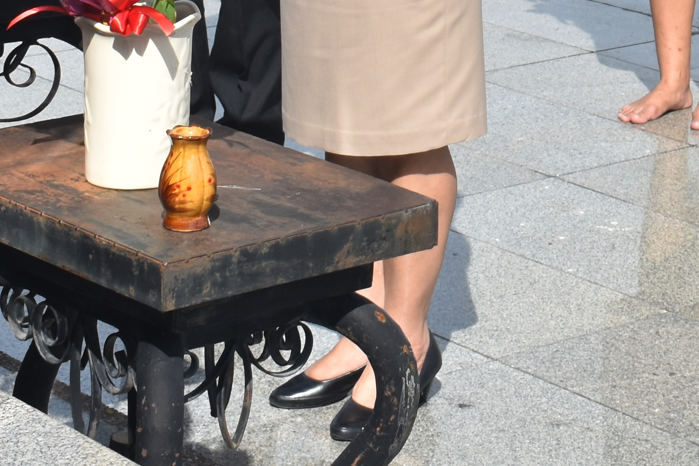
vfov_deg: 9.5
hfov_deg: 14.7
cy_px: -384
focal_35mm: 137
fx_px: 2660
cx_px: 732
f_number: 10
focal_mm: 24
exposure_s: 1/400
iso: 200
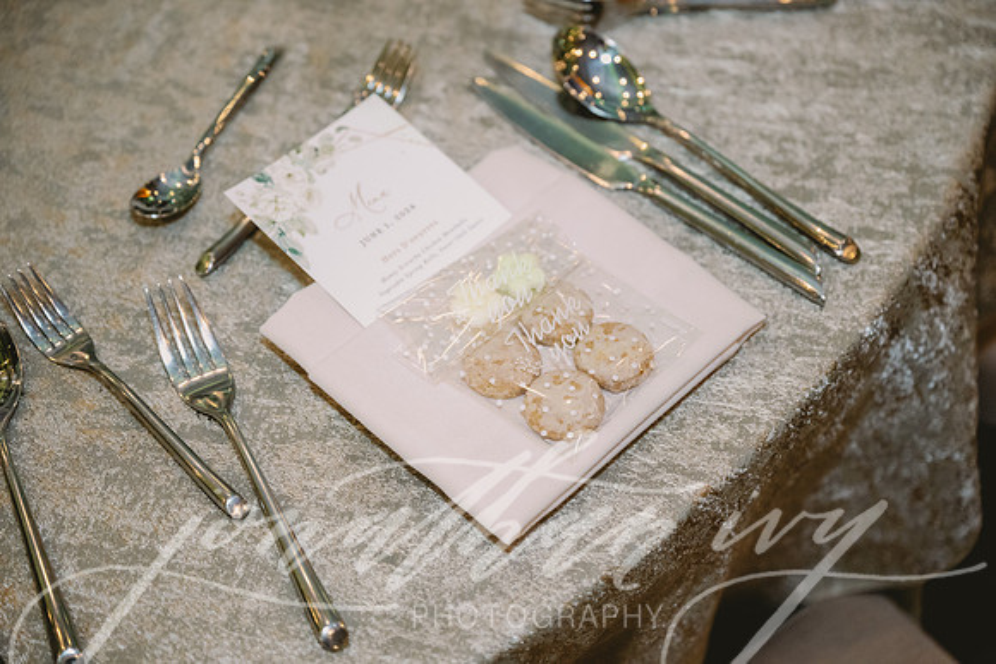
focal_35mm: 70
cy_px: 332
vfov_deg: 19.5
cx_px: 498
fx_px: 1937
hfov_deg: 28.8
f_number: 2.8
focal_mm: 70
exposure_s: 1/160
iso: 3200
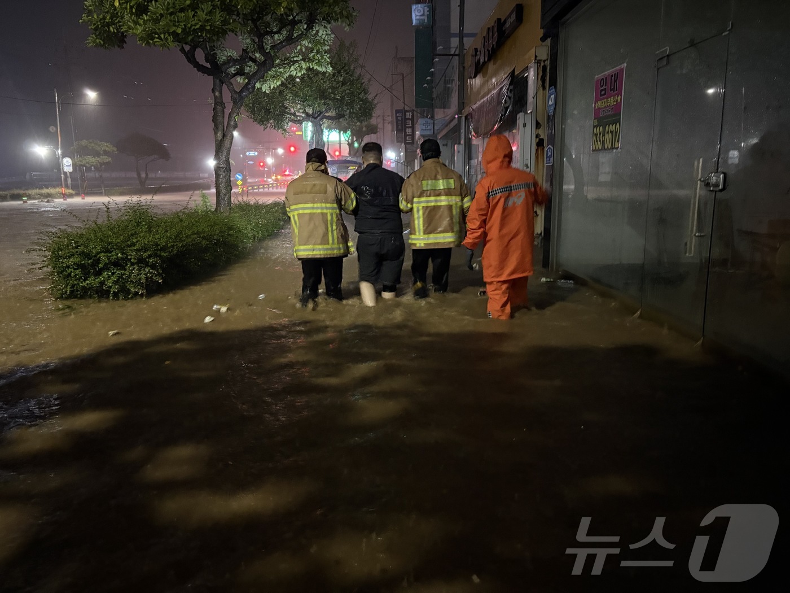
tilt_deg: -11.1
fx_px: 593
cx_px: 395
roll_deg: +1.2
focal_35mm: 26
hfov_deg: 67.3
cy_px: 296
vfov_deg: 53.1
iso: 1250
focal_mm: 5.96
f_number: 1.6
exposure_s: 1/15
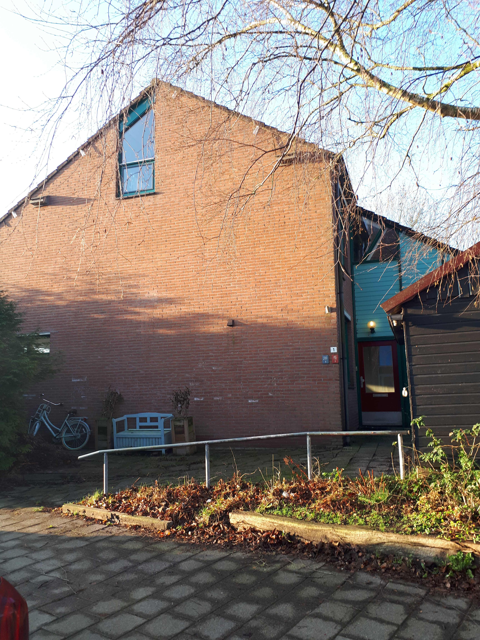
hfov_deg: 51.4
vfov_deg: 65.3
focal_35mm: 27
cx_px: 240
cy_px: 320
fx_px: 499
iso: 40
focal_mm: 3.6
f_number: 1.9
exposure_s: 1/110
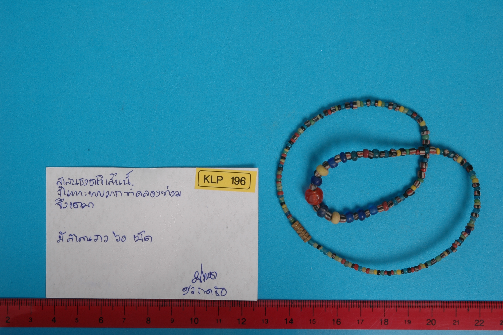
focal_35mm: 72
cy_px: 168
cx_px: 252
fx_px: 1005
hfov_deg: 28.1
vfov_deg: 18.9
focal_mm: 48
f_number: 29
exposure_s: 1/4
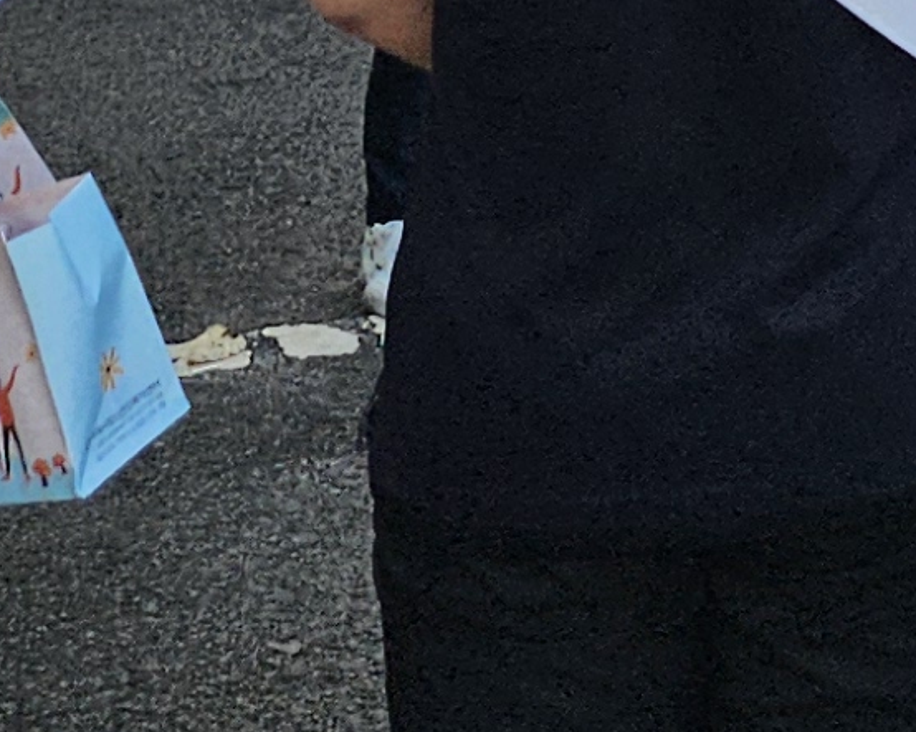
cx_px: 1809
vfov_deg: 7.9
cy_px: -1609
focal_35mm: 162
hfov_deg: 10.9
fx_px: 4391
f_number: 1.8
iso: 25
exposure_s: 1/470
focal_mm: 5.4
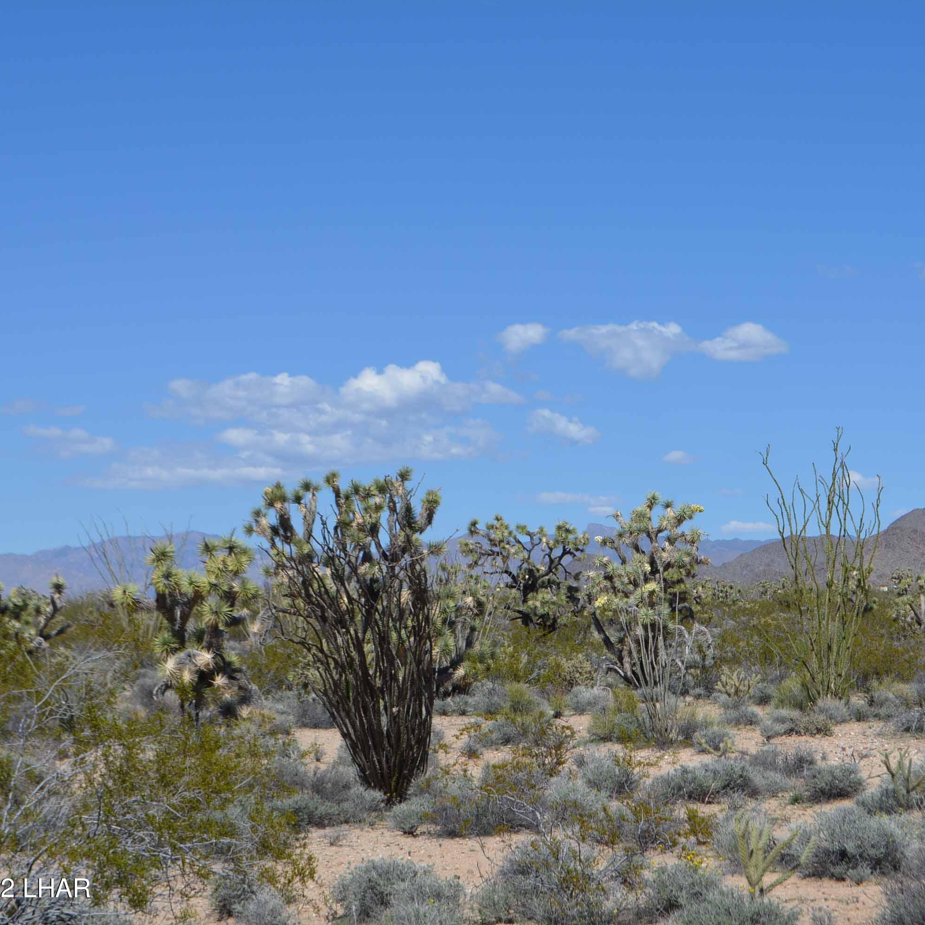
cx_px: 633
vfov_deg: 22.5
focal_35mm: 77
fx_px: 2328
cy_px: 465
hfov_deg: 22.4
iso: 100
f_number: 9
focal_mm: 40
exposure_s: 1/320
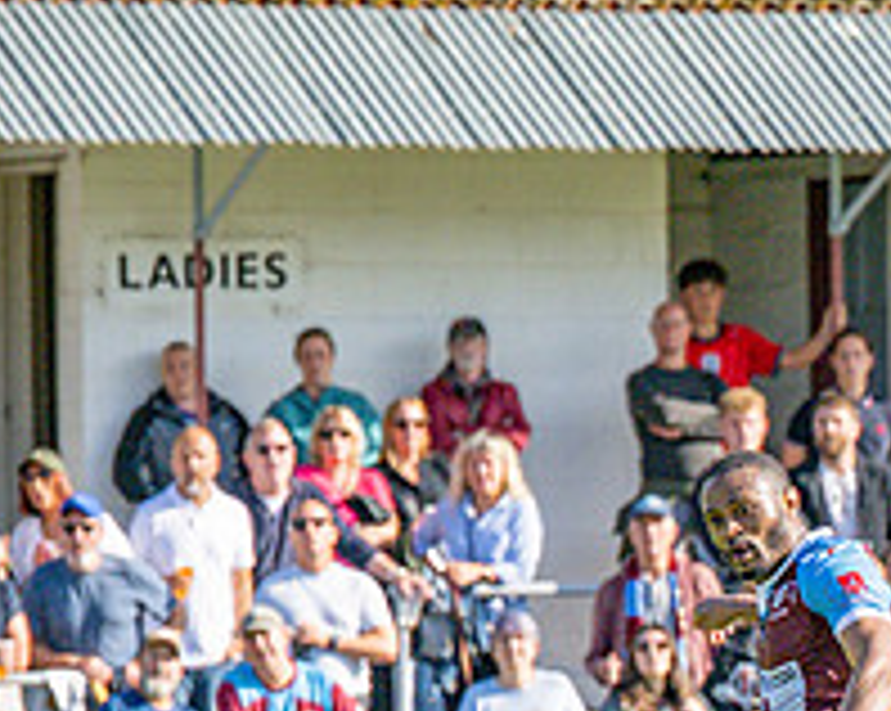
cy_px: 1004
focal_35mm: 617
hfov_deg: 3.1
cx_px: 560
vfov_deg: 2.5
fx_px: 16254
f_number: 4
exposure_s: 1/4000
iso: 400
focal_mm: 120
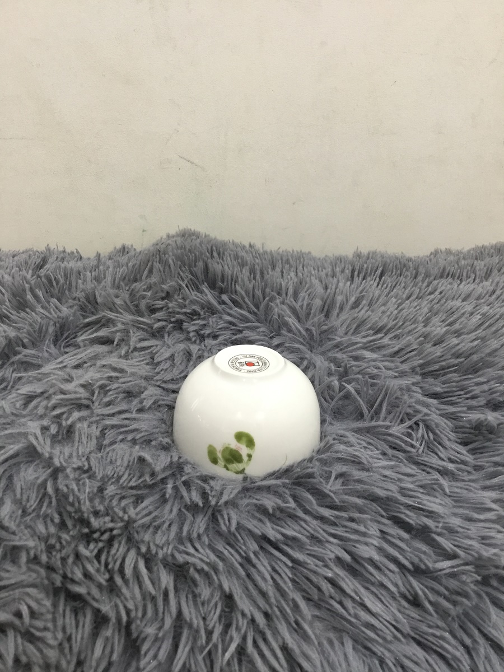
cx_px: 252
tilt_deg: -23.8
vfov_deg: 58.4
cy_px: 336
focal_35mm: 31
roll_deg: +0.5
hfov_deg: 45.4
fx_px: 602
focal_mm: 3.3
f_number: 2.4
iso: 125
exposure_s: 1/33
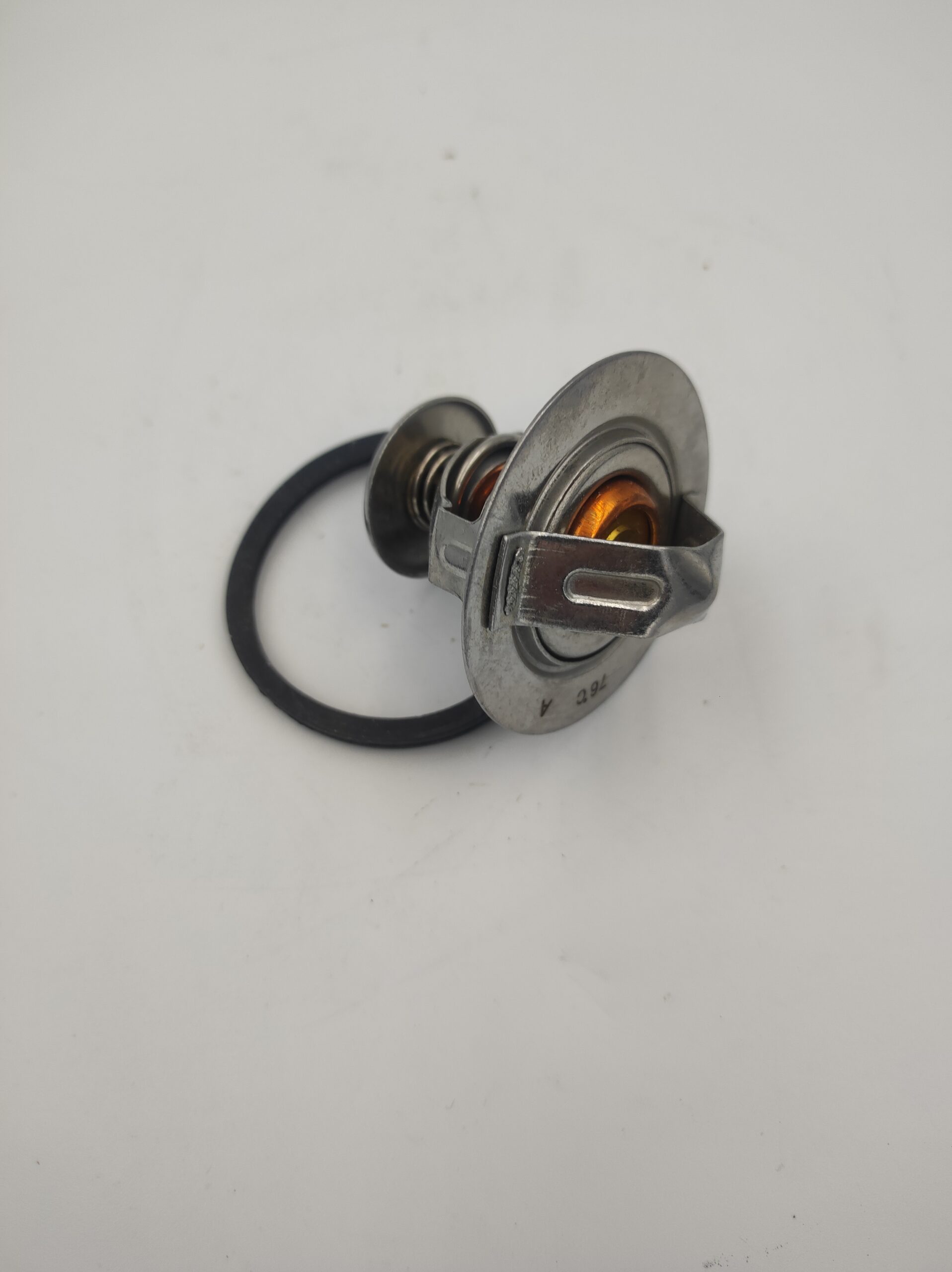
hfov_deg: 54.8
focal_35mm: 25
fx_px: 918
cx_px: 476
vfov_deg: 69.4
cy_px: 636
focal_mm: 4.7
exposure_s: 1/190
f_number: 1.79
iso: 50
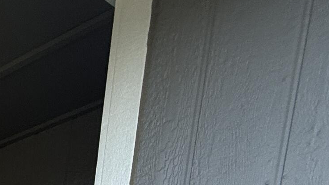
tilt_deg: -9.5
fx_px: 541
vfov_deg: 13.1
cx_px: -182
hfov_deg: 24.8
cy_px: 473
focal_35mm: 62
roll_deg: -2.8
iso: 50
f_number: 2.2
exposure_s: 1/99
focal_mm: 2.22
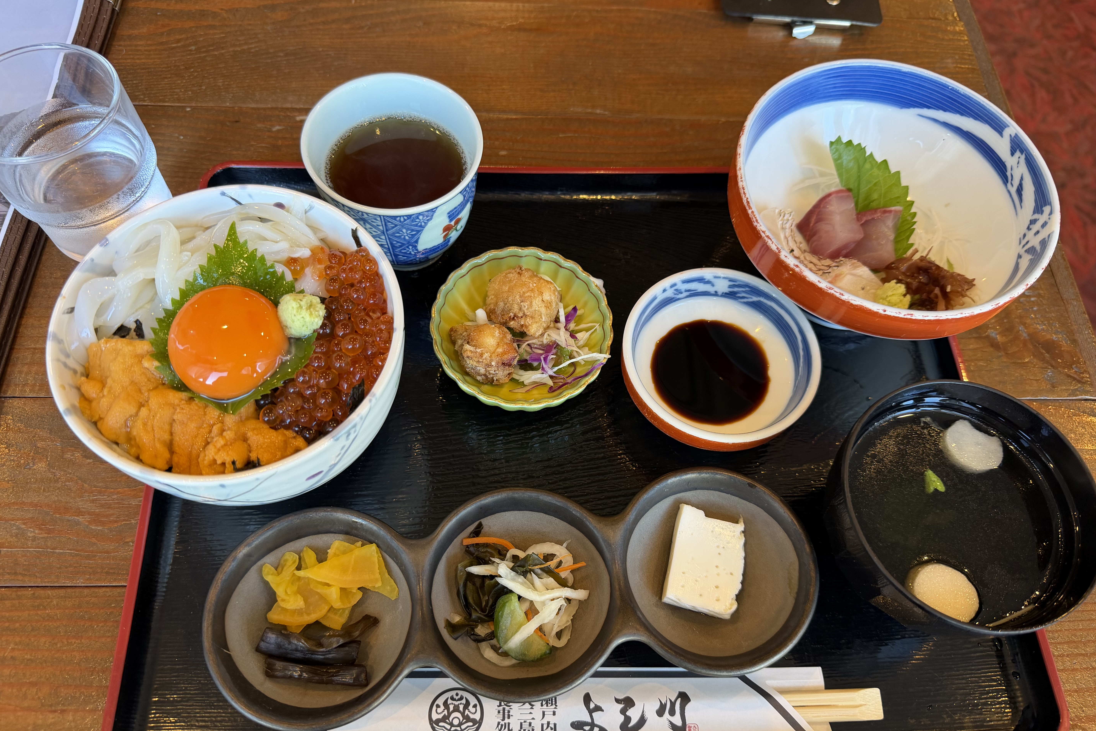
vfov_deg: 51.3
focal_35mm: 25
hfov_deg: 71.5
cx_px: 548
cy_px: 383
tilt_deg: -63.3
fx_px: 761
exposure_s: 1/60
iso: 125
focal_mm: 6.76
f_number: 1.78
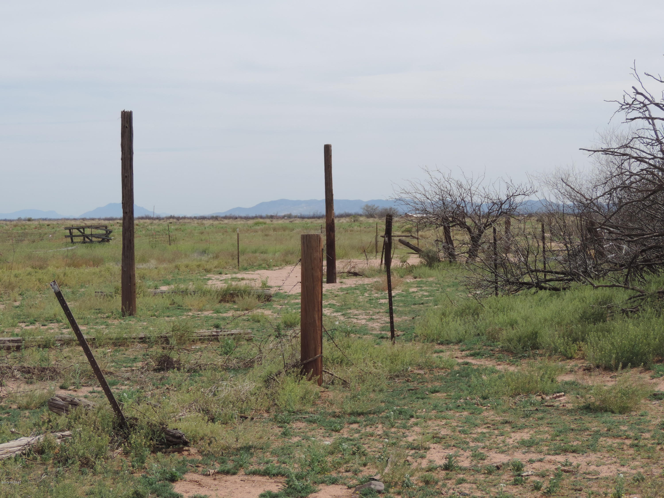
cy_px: 249
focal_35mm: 75
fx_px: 1439
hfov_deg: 26.0
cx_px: 332
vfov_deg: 19.6
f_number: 3.9
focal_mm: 13.3
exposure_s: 1/800
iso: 80
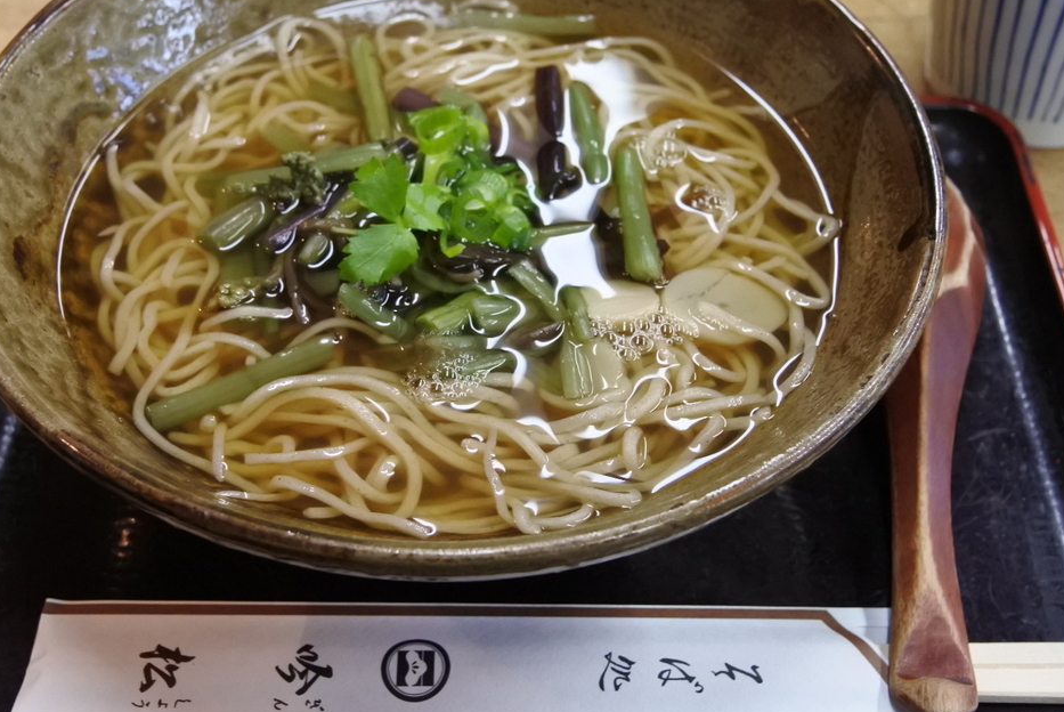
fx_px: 1331
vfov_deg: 29.9
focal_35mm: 45
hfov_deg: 43.6
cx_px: 551
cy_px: 318
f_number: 3.8
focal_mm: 13
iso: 1400
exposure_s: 1/125
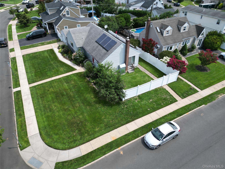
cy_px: 84
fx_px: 156
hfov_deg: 71.6
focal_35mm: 24
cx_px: 112
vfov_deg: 56.8
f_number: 1.7
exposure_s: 1/2000
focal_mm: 6.72
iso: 140
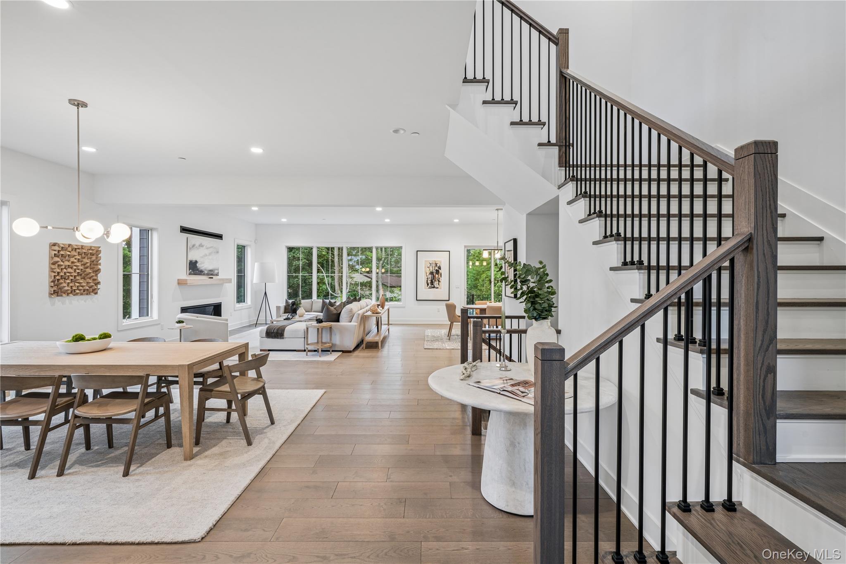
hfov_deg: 96.7
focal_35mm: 16
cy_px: 282
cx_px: 423
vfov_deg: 73.7
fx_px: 376
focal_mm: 16
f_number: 11
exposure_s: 1
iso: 100
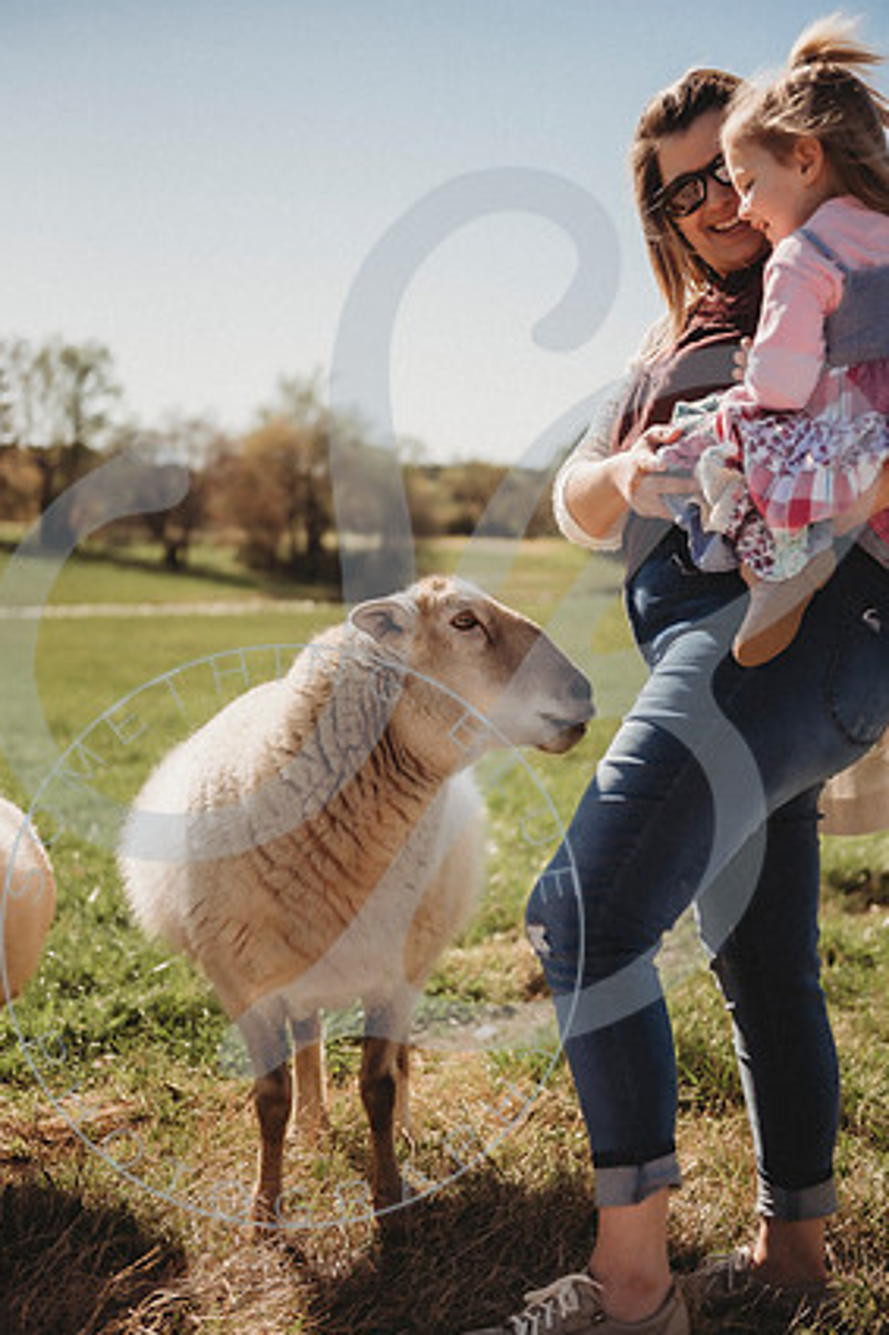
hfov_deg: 25.5
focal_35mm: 53
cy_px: 697
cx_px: 434
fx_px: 1965
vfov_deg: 37.5
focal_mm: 50
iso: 100
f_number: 2.8
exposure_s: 1/2500
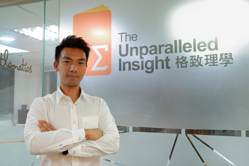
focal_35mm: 36
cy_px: 83
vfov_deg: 36.9
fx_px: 249
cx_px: 124
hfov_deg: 53.1
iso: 1600
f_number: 5
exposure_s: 1/50
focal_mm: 24.3
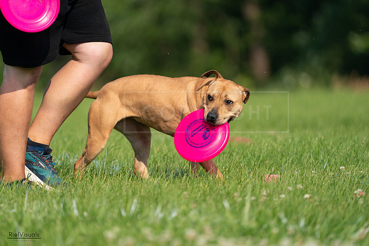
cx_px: 184
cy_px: 123
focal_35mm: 500
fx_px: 5126
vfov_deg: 2.8
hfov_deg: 4.1
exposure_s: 1/4000
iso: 800
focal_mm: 500
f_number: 6.3
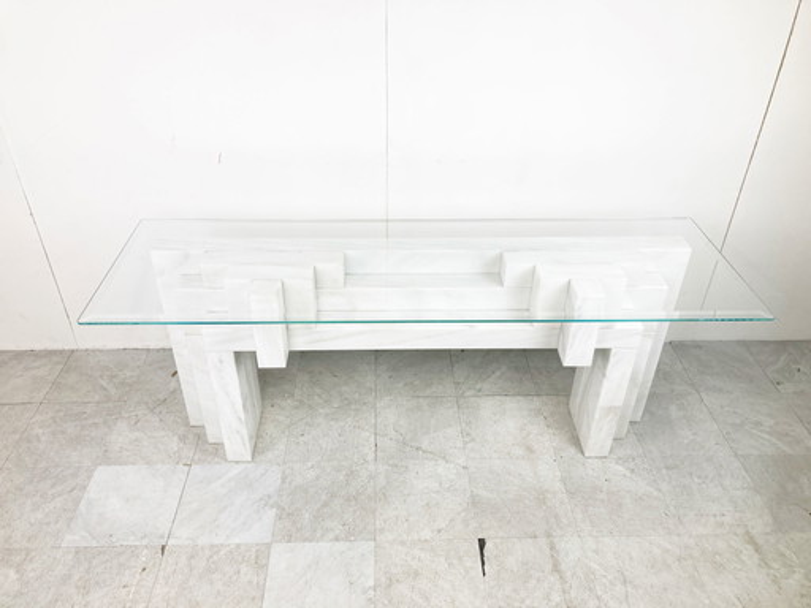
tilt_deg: -33.2
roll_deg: -0.1
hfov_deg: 63.4
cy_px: 304
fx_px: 656
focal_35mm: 28
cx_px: 406
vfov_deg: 49.7
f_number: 1.8
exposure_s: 1/100
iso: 25
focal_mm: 3.99
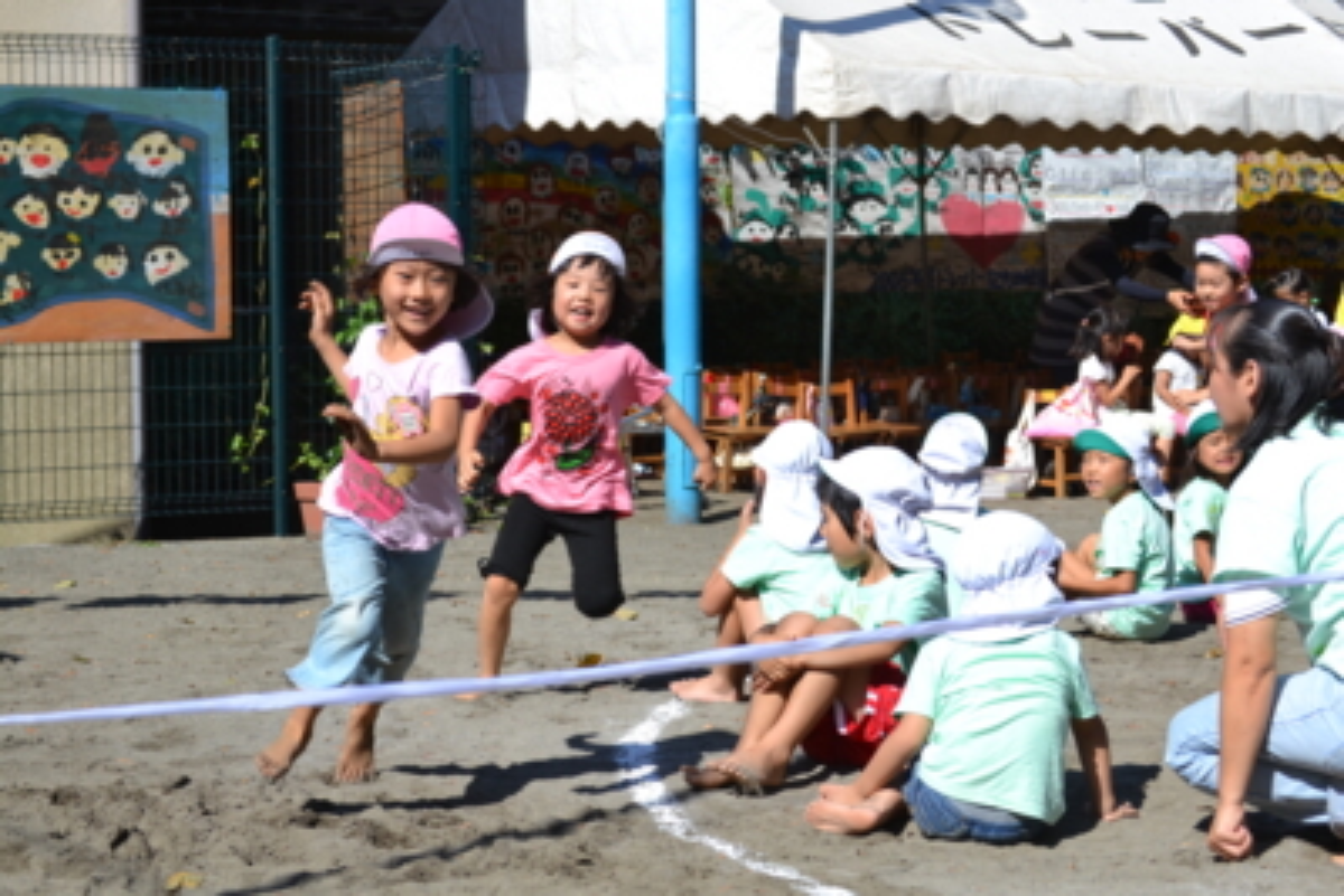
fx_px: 3081
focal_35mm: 82
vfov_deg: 16.6
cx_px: 672
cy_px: 448
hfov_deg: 24.6
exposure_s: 1/250
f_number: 8
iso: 100
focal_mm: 55
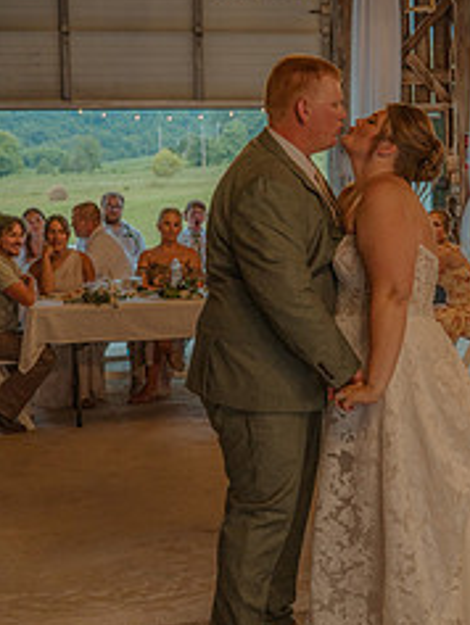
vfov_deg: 26.7
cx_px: 341
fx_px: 1320
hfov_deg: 20.1
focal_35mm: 73
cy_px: 324
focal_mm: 31
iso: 320
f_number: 4
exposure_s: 1/200
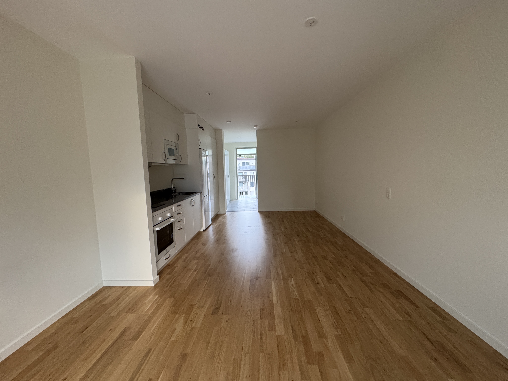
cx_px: 254
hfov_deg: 102.1
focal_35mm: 14
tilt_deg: -5.2
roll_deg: +1.6
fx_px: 205
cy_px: 190
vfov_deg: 85.7
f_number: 2.2
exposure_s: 1/60
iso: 400
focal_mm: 2.22
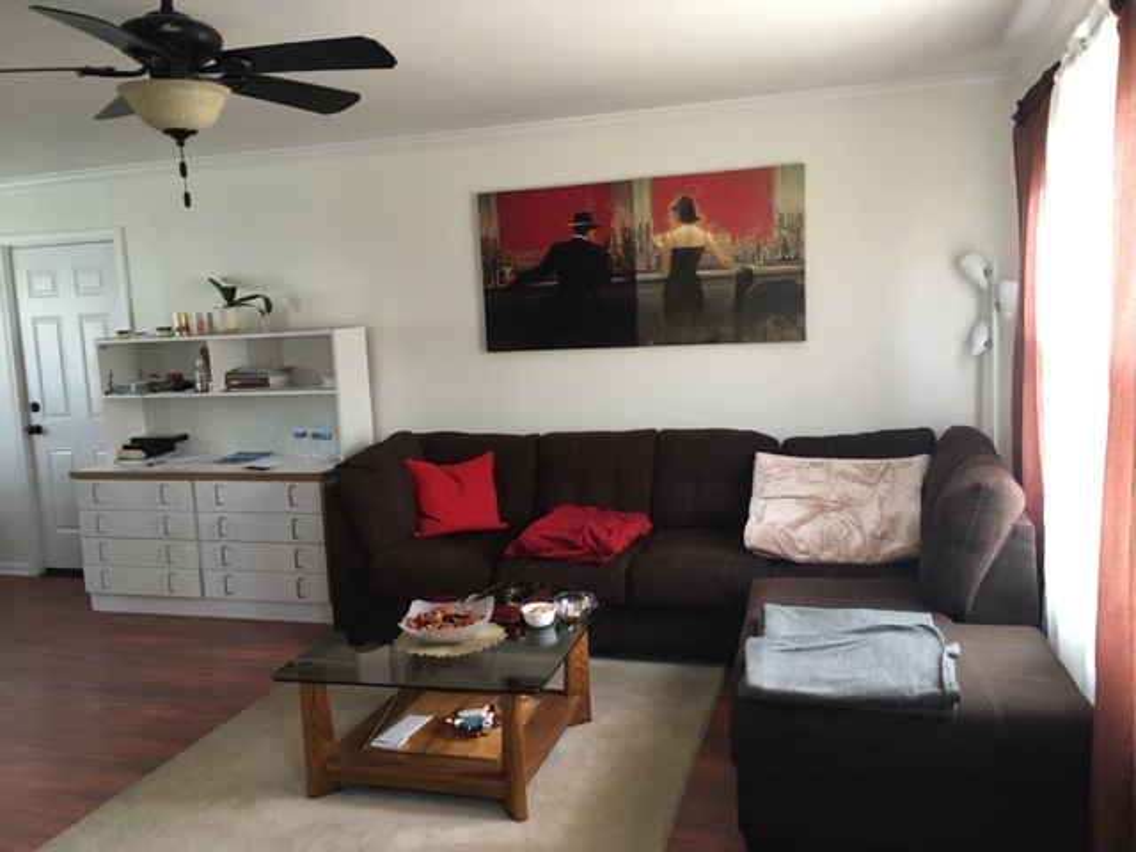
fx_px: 952
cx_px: 568
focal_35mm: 29
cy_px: 426
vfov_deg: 48.2
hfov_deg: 61.7
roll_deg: +2.2
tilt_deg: -8.5
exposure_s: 1/30
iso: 125
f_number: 2.2
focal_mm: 4.15
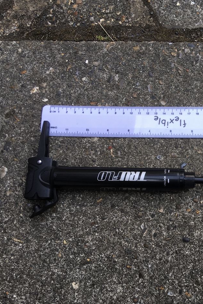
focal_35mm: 41
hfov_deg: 31.2
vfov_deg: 47.4
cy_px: 150
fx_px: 347
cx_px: 180
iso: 25
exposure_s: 1/112
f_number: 2.2
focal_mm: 4.15
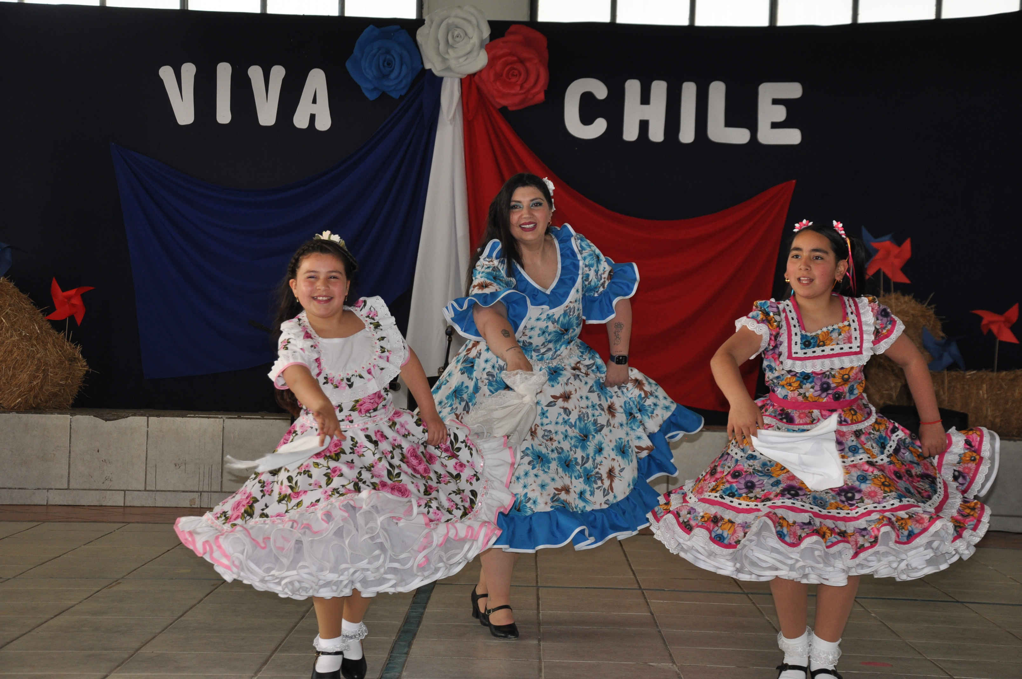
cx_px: 511
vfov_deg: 17.4
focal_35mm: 78
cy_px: 340
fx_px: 2212
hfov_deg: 26.0
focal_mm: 52
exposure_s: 1/125
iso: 400
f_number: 5
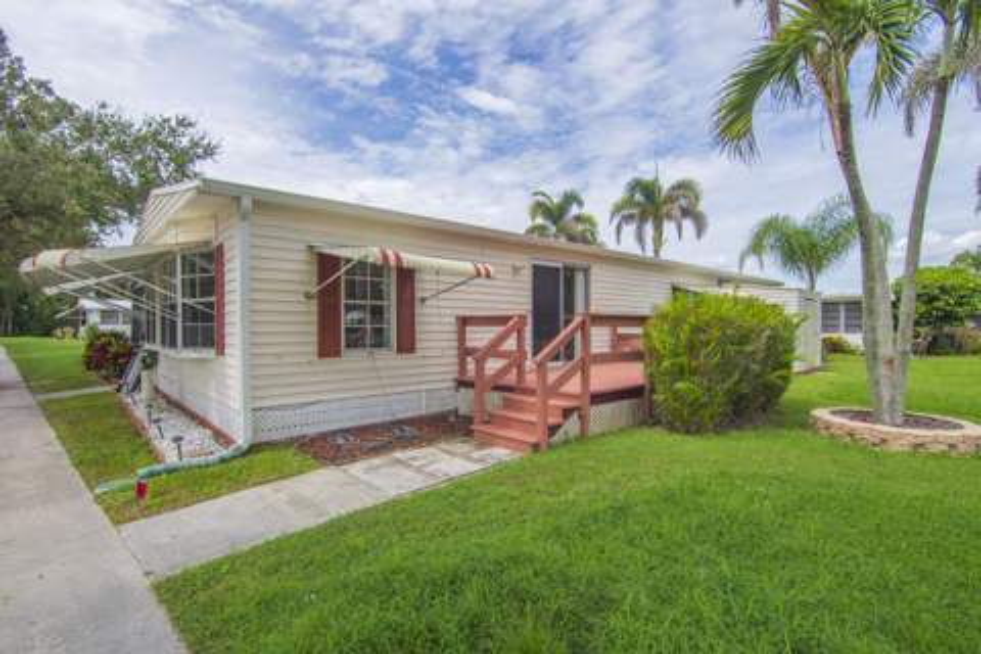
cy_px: 327
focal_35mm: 24
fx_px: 654
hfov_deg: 73.7
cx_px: 490
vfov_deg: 53.1
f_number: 8
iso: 100
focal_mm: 16
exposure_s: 1/250
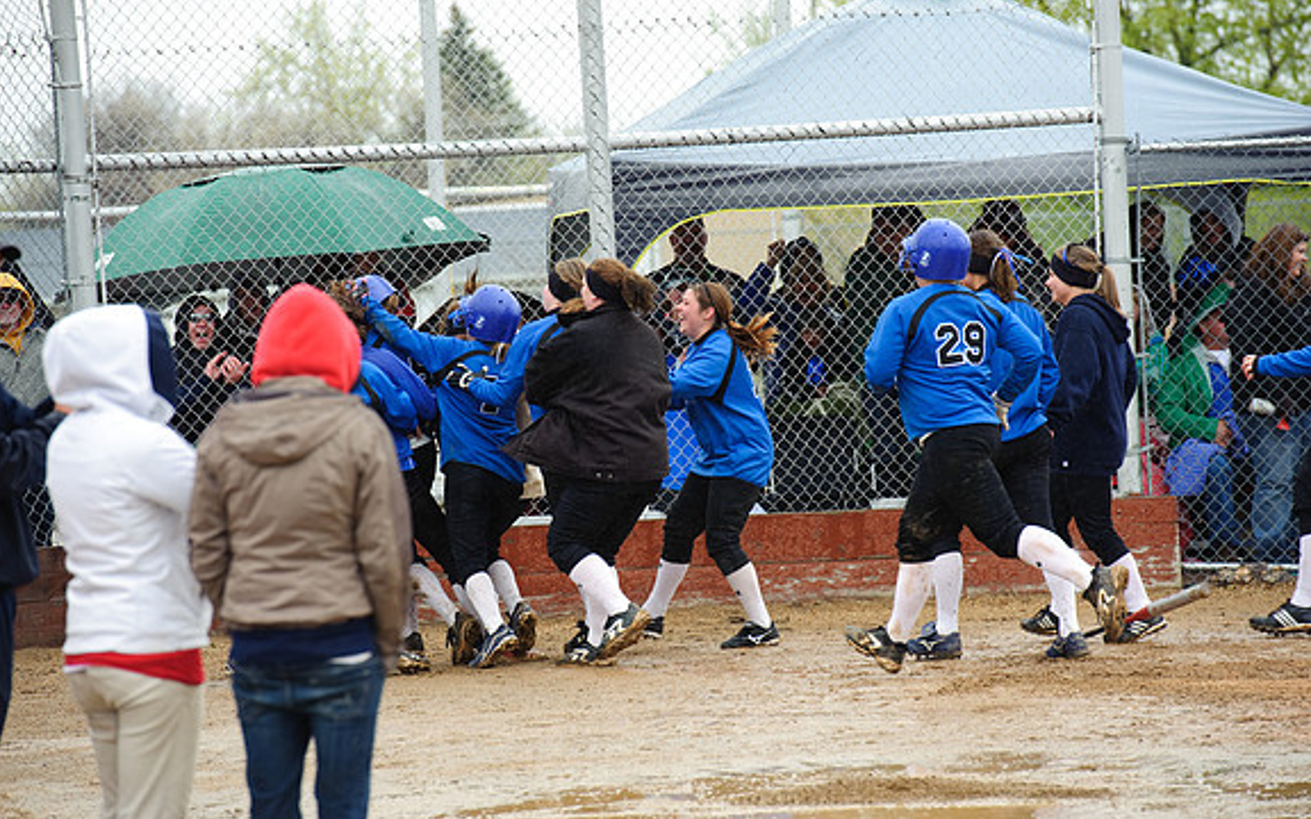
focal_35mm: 205
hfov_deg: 10.2
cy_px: 410
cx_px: 653
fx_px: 7324
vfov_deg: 6.4
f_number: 5.6
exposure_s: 1/500
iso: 400
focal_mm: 200
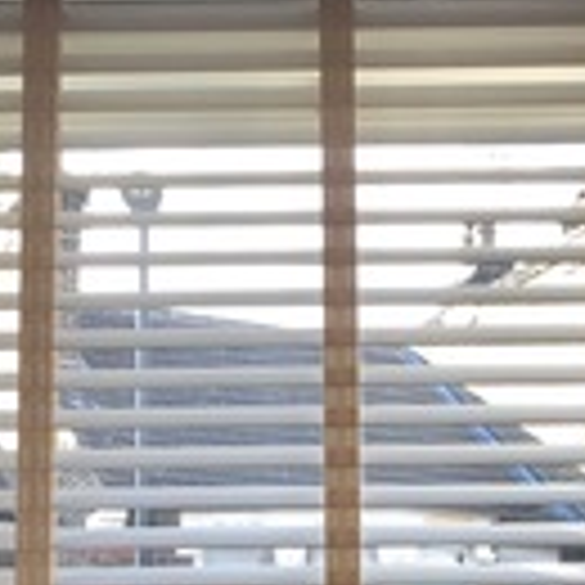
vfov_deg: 14.1
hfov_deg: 14.8
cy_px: 796
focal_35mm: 118
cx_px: 356
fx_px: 2256
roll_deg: +0.4
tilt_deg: +5.5
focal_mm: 4.15
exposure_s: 1/114
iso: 32
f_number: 2.2
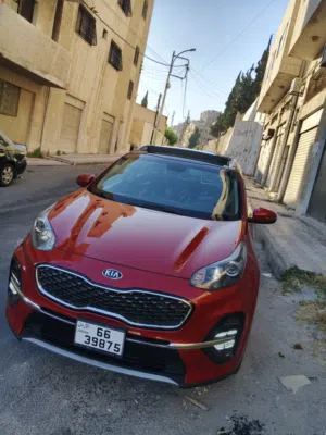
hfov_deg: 58.9
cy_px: 218
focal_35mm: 23
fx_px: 289
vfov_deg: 73.9
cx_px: 163
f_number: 1.6
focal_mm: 4.09
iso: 50
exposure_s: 1/127
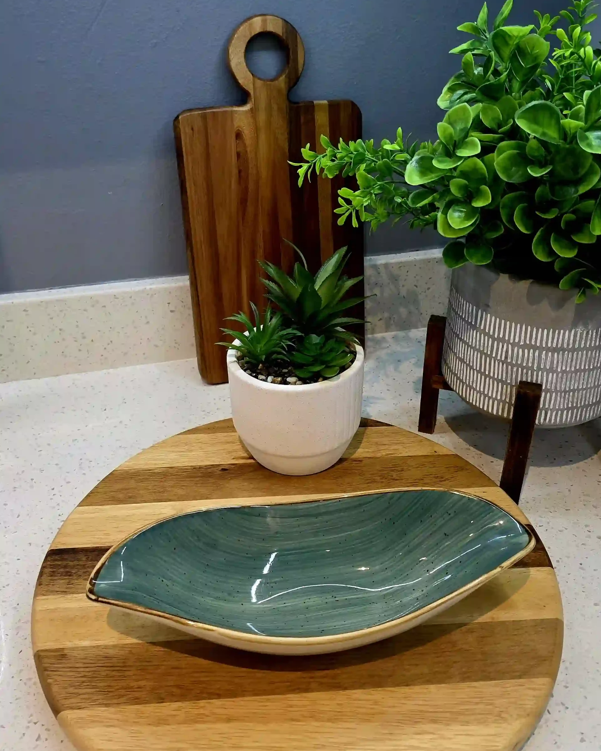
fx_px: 534
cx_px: 300
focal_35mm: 24
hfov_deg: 58.8
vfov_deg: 70.3
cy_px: 360
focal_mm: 6.3
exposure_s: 1/101
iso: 250
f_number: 1.7
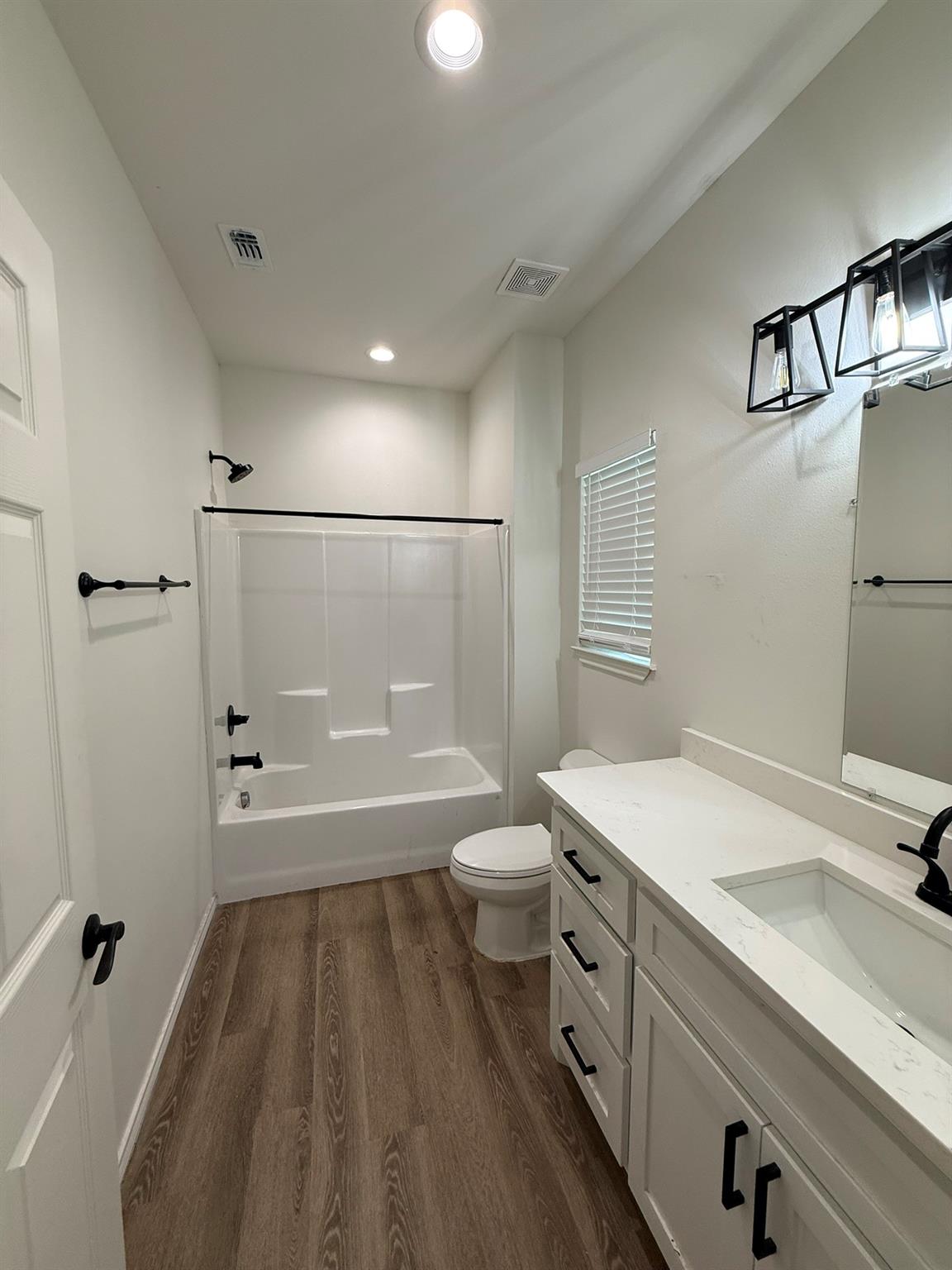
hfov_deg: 85.7
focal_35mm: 14
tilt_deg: -4.0
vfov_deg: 102.1
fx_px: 513
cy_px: 635
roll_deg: -0.1
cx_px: 476
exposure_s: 1/120
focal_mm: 2.22
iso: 160
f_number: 2.2
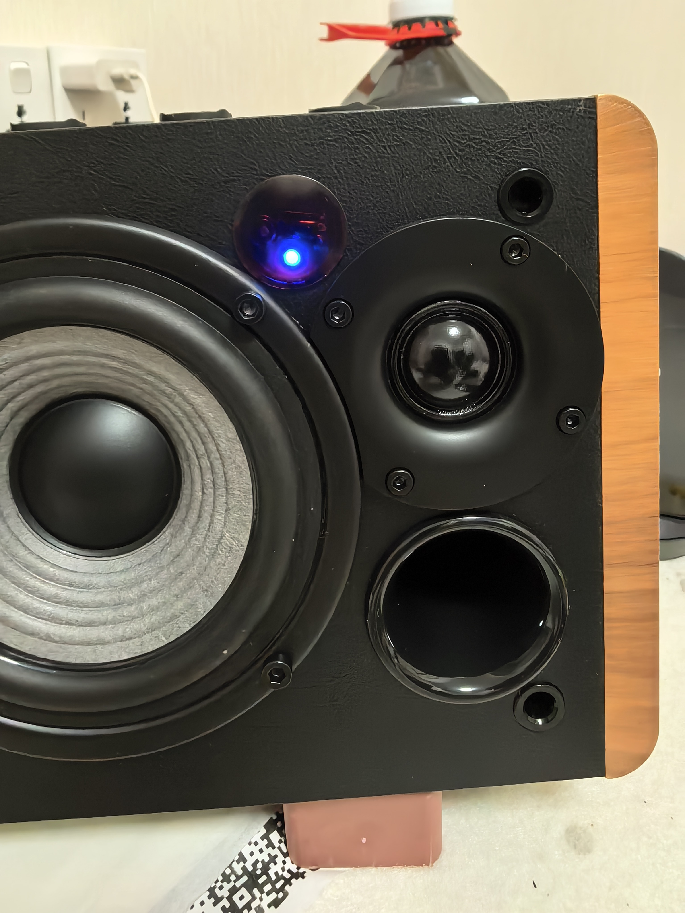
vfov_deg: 71.6
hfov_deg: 56.8
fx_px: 633
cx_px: 342
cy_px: 456
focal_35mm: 24
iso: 800
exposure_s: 1/33.3
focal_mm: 1.95
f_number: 2.2
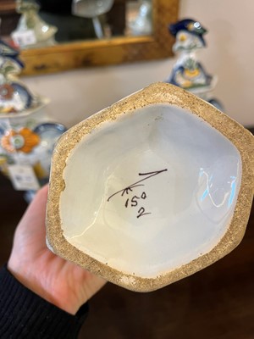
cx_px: 127
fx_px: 254
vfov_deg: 67.3
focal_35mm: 26
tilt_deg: -39.9
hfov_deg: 53.1
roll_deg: +4.1
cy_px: 170
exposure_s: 1/50
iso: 100
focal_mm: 5.1
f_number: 1.6
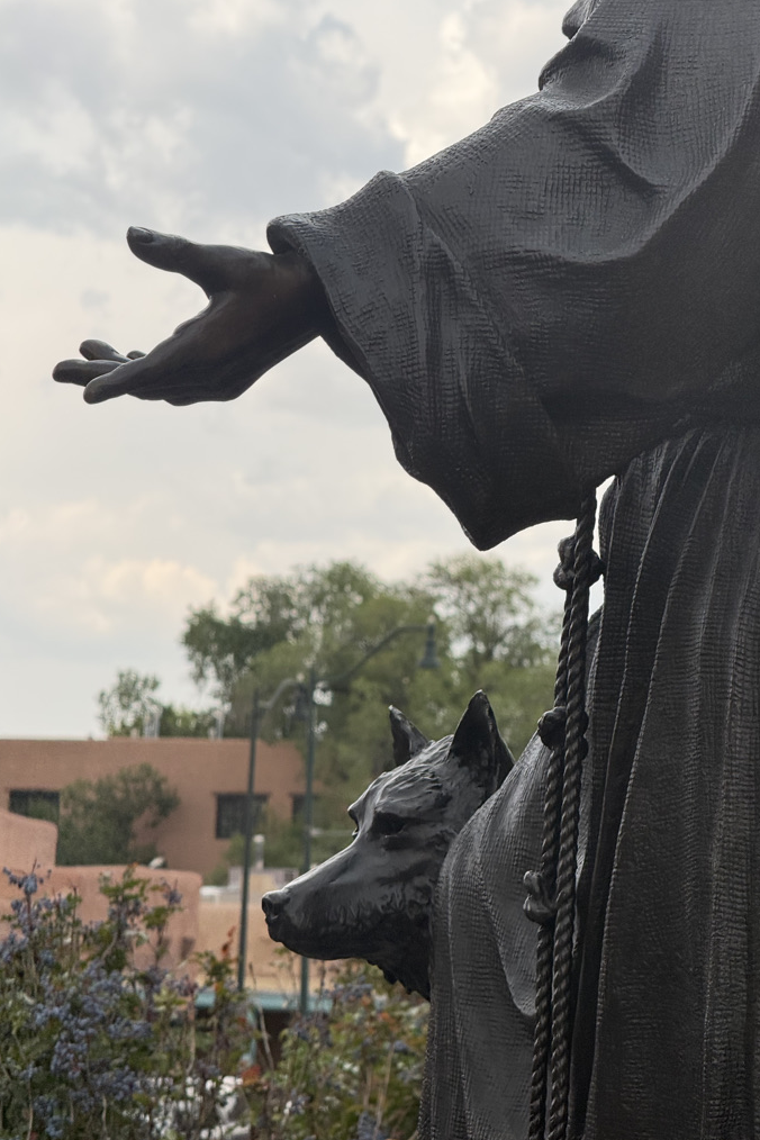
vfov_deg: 16.3
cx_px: 415
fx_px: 3990
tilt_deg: +5.6
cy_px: 572
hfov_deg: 10.9
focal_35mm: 126
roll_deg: -2.8
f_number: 2.8
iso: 50
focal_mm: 15.66
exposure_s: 1/776
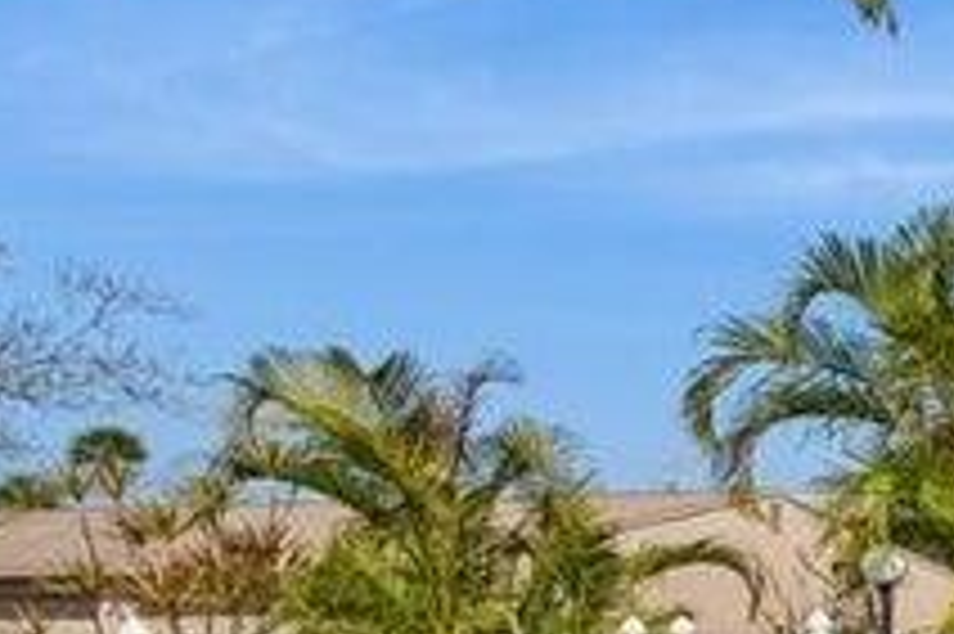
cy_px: 652
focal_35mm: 51
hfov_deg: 24.3
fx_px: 1350
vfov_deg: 25.0
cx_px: 1598
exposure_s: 1/1000
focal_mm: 15
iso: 200
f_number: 8
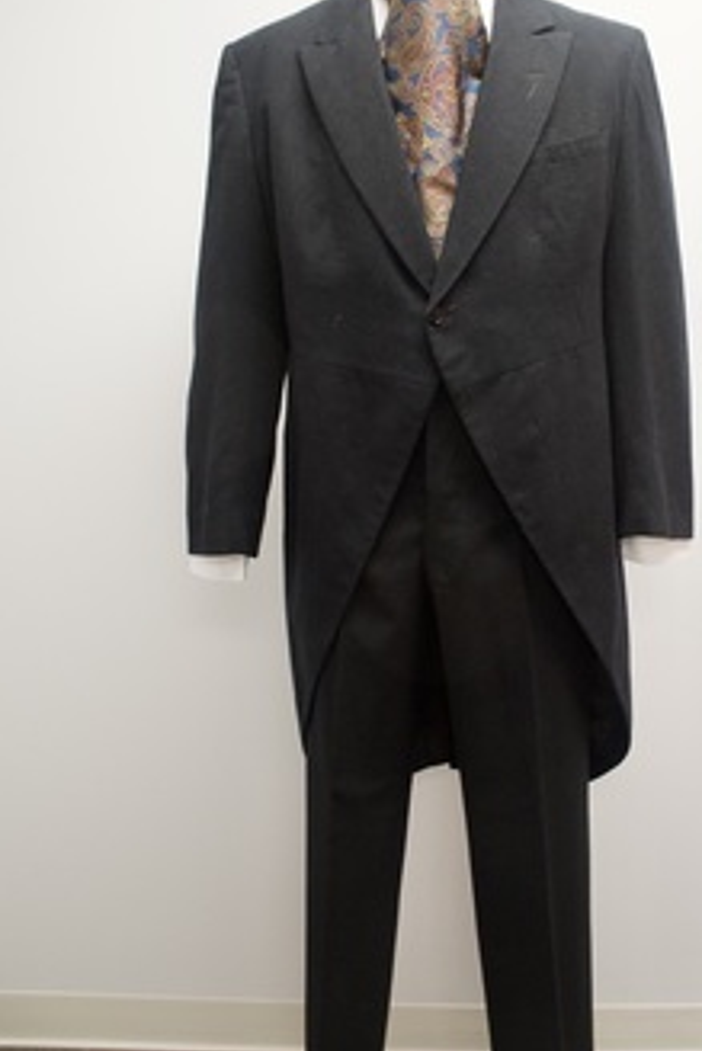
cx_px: 468
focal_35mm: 37
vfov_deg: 51.5
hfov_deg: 35.6
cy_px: 417
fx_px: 1081
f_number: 3.5
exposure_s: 1/125
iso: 1600
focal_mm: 18
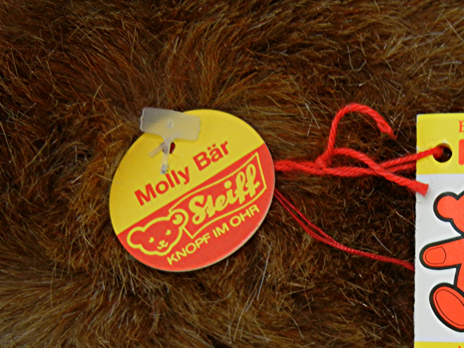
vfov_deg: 15.5
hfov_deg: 20.3
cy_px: 277
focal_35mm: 95
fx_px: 1273
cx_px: 402
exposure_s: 1/30
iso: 200
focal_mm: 9.3
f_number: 3.9
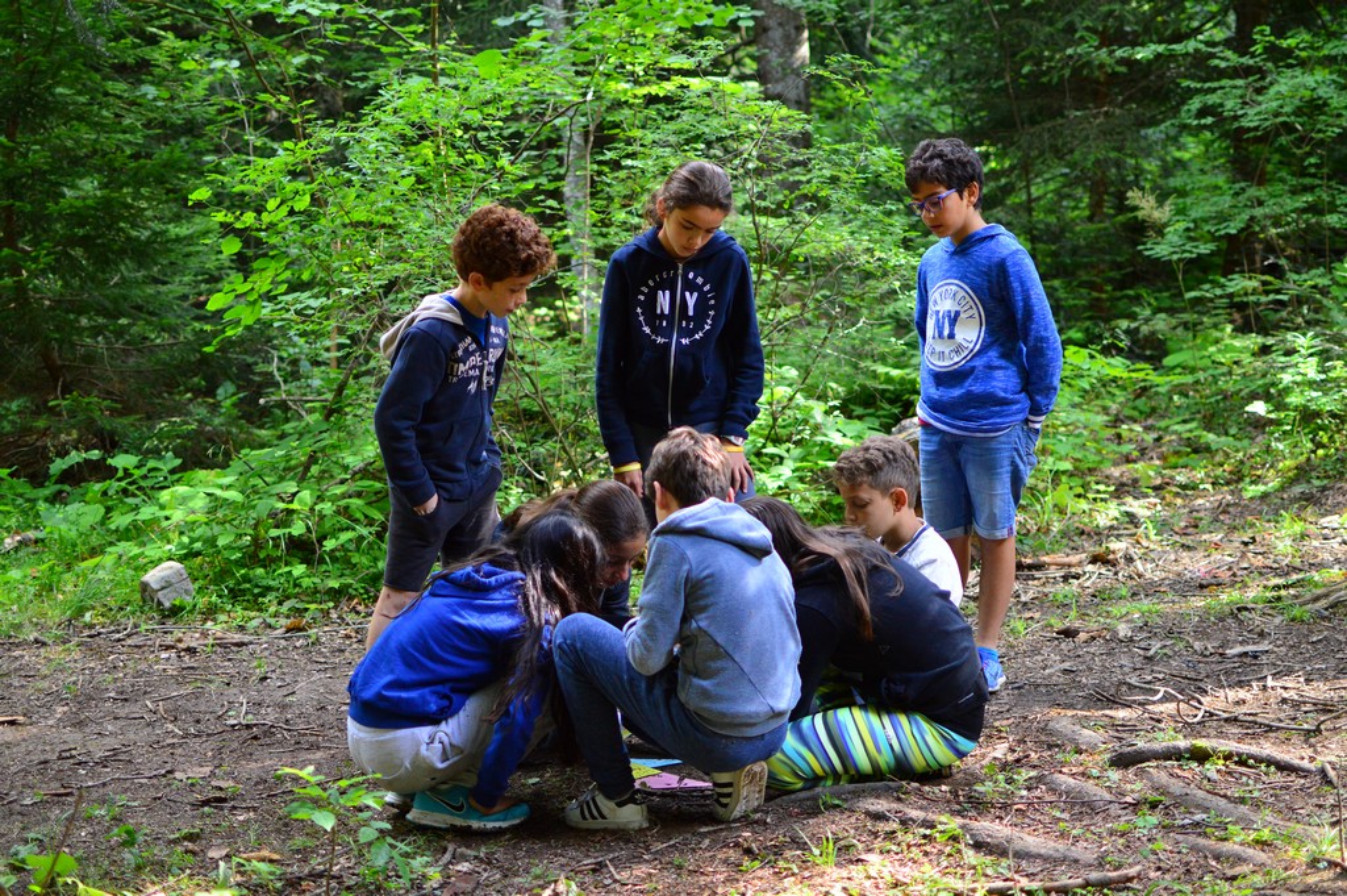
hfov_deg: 37.9
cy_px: 448
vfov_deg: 25.7
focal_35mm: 52
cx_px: 674
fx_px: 1963
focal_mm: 35
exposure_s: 1/500
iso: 640
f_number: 1.8
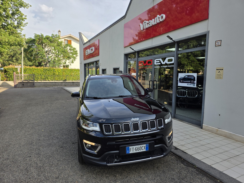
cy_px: 92
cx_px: 122
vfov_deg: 58.9
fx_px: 162
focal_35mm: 23
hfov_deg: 73.9
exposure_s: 1/2259
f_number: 1.7
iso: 80
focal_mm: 6.3
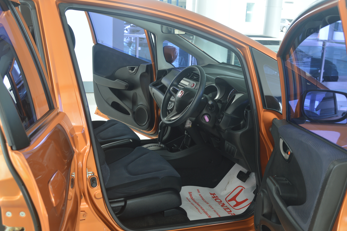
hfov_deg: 43.6
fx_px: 433
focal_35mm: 45
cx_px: 171
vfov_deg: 29.8
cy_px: 121
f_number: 5.6
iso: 100
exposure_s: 1/4
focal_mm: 28
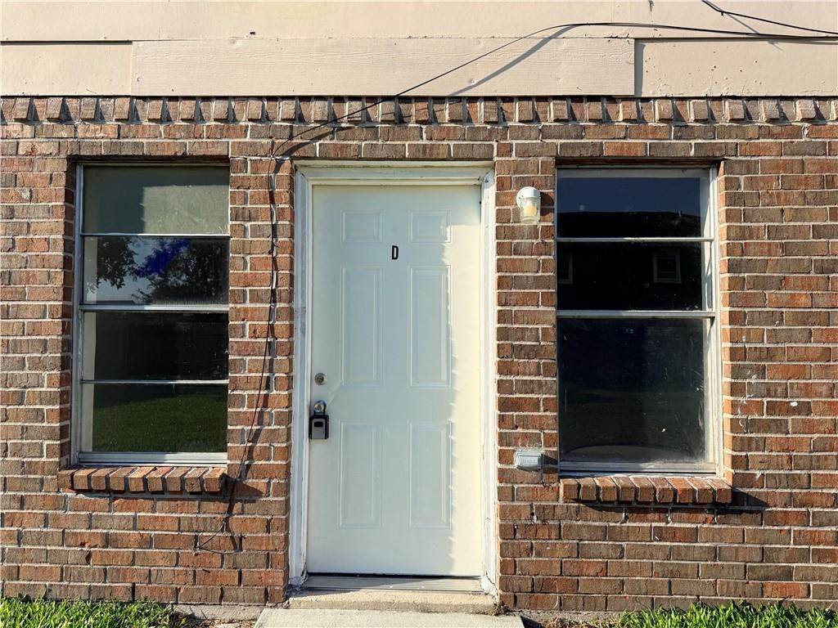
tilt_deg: +4.4
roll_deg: +0.5
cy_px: 314
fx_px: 581
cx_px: 419
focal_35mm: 24
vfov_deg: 56.8
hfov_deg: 71.6
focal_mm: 6.76
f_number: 1.78
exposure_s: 1/3425
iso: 80
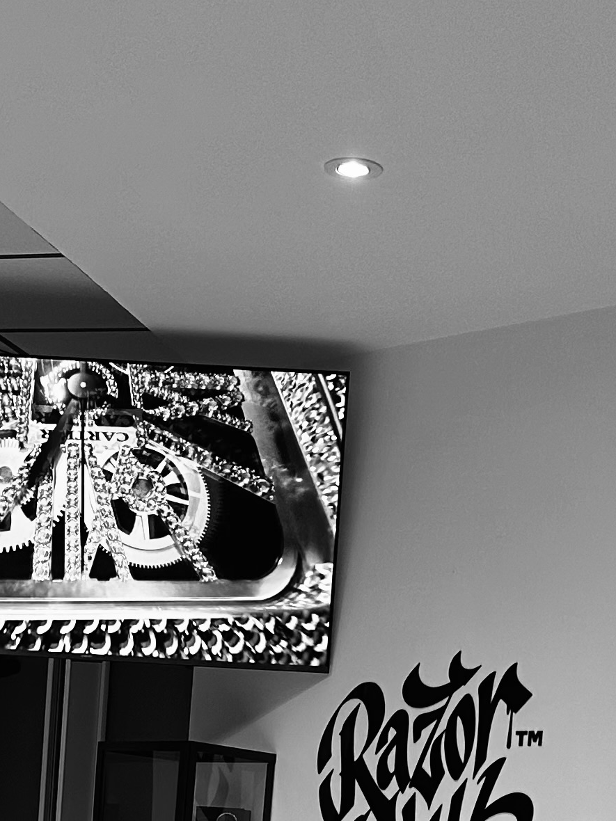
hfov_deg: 18.0
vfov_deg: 21.8
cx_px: 213
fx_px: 1946
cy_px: 1033
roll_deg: -4.9
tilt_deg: -4.7
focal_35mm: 82
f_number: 1.78
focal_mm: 6.86
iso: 160
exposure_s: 1/100
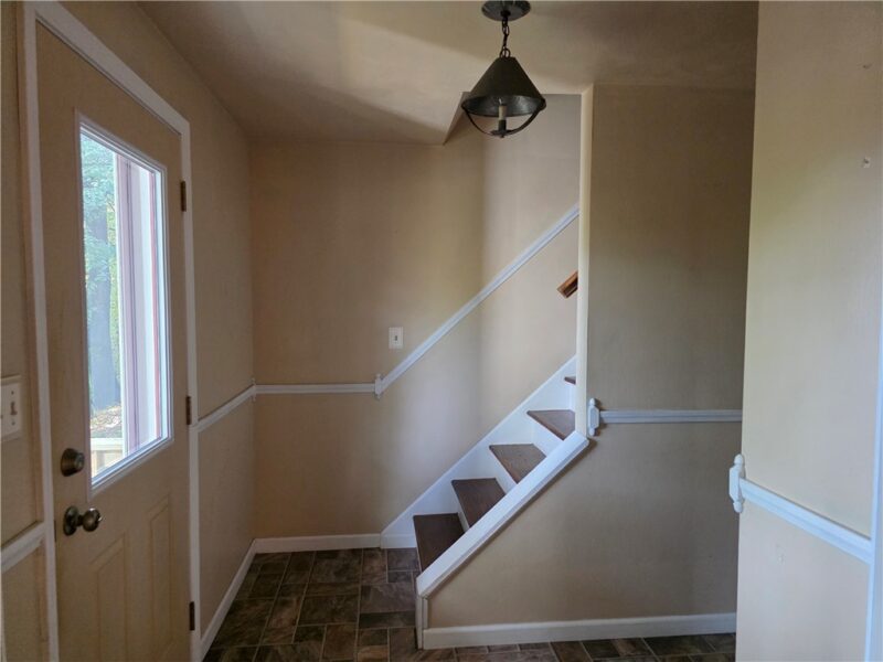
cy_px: 331
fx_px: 587
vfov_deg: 58.9
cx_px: 442
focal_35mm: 23
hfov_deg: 73.9
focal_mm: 6.3
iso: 500
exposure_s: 1/120
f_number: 1.7
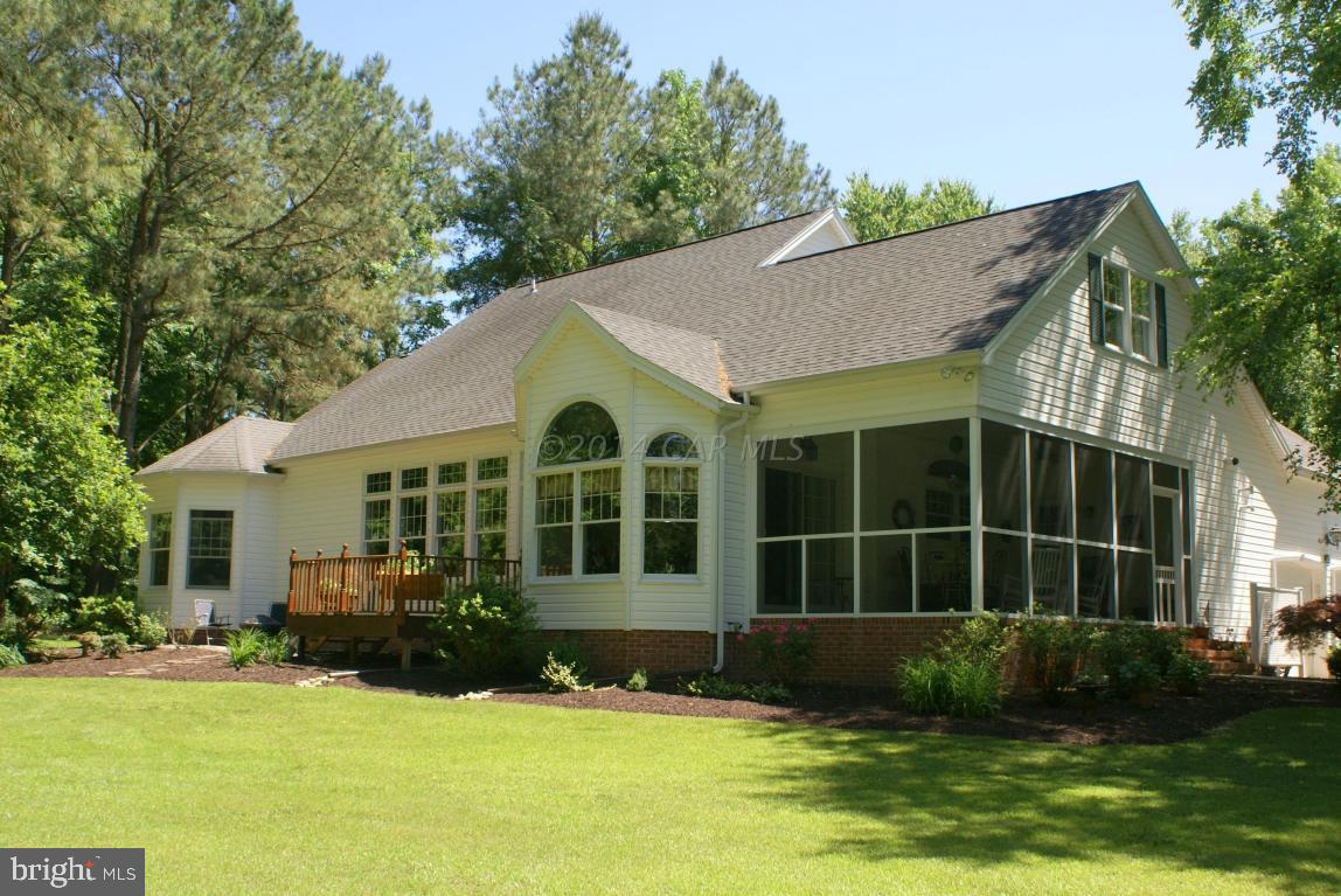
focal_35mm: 39
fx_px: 1454
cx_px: 670
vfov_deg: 34.3
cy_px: 448
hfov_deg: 49.5
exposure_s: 1/125
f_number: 9
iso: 100
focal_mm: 26
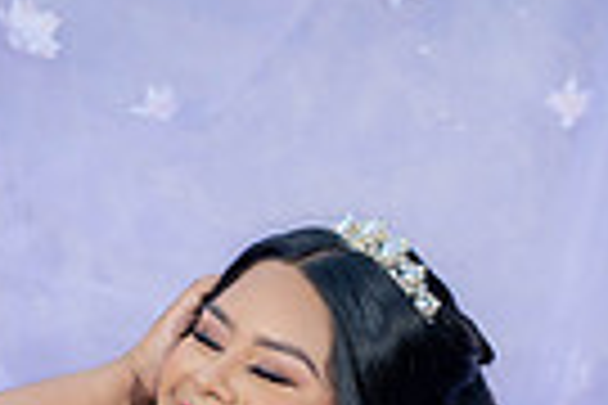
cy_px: 963
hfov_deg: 7.3
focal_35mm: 284
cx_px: 212
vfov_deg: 4.7
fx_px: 4796
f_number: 1.8
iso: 125
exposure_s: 1/1250
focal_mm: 85
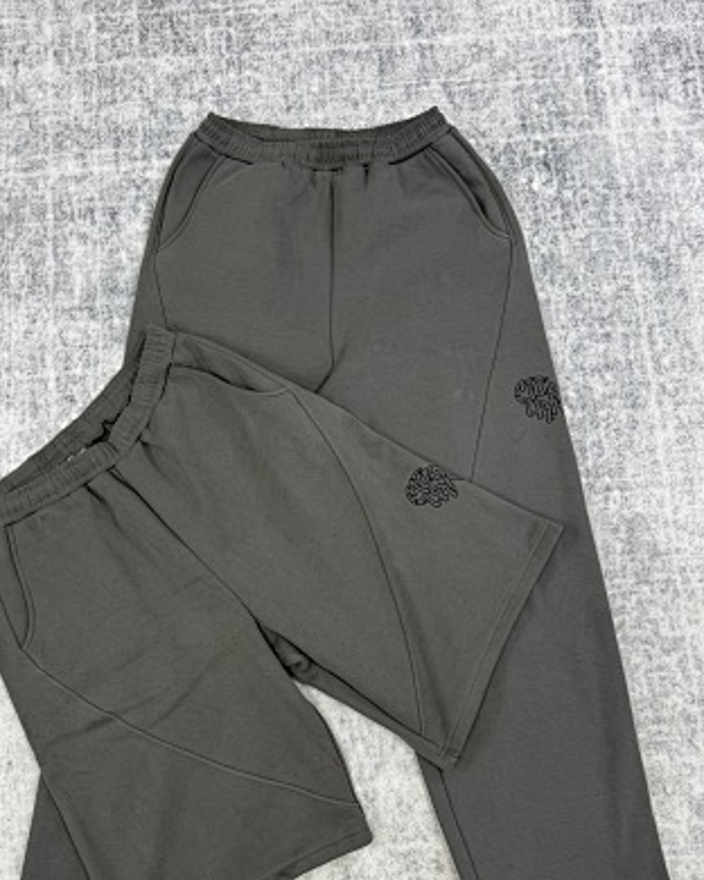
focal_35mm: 30
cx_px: 294
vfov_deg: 58.5
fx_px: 781
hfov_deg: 48.3
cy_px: 505
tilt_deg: -80.0
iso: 125
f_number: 1.78
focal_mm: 6.76
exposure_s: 1/100
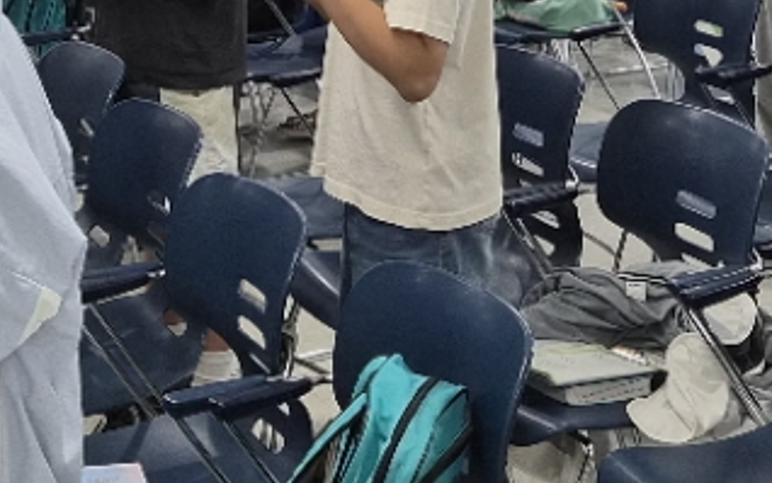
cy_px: -303
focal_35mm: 98
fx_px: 2063
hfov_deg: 21.2
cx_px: 488
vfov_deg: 12.5
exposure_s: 1/120
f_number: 1.8
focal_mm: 5.4
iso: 160
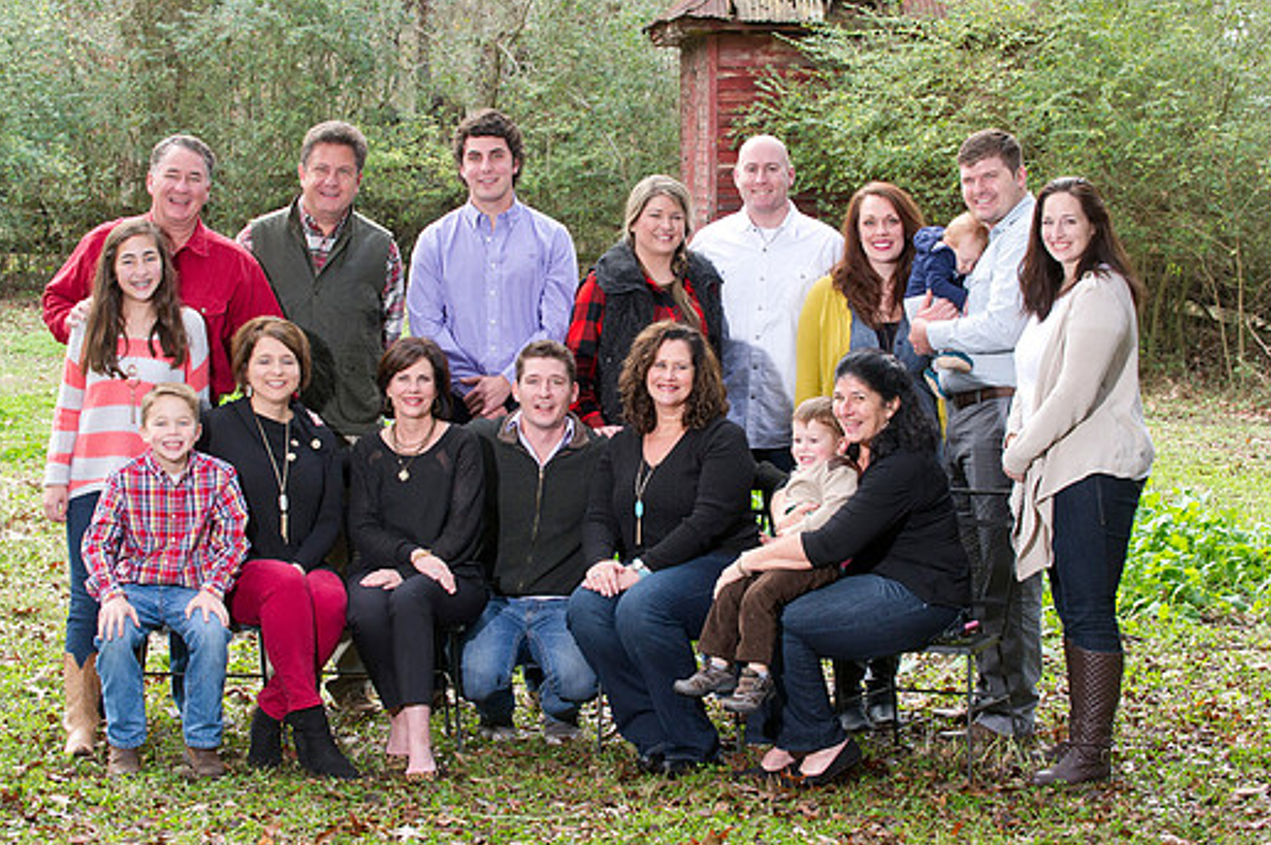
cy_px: 402
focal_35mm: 90
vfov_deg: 15.2
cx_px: 603
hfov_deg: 22.6
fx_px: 3174
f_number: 6.3
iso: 1250
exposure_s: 1/125
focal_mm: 80
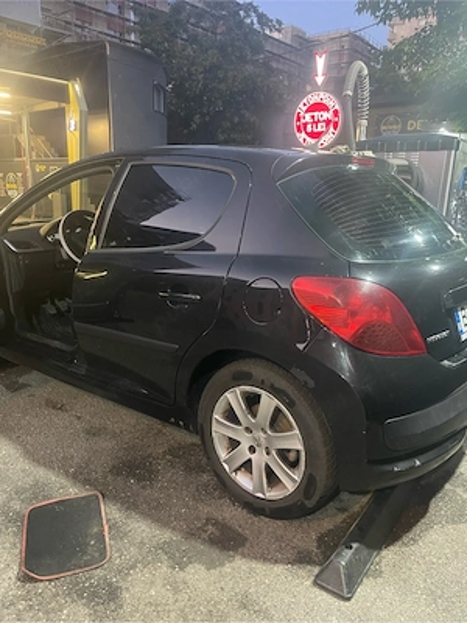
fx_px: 450
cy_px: 312
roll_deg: -0.8
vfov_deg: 69.4
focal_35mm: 25
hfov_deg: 54.9
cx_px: 234
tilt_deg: -14.5
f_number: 1.6
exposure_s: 1/25
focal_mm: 5.1
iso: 500
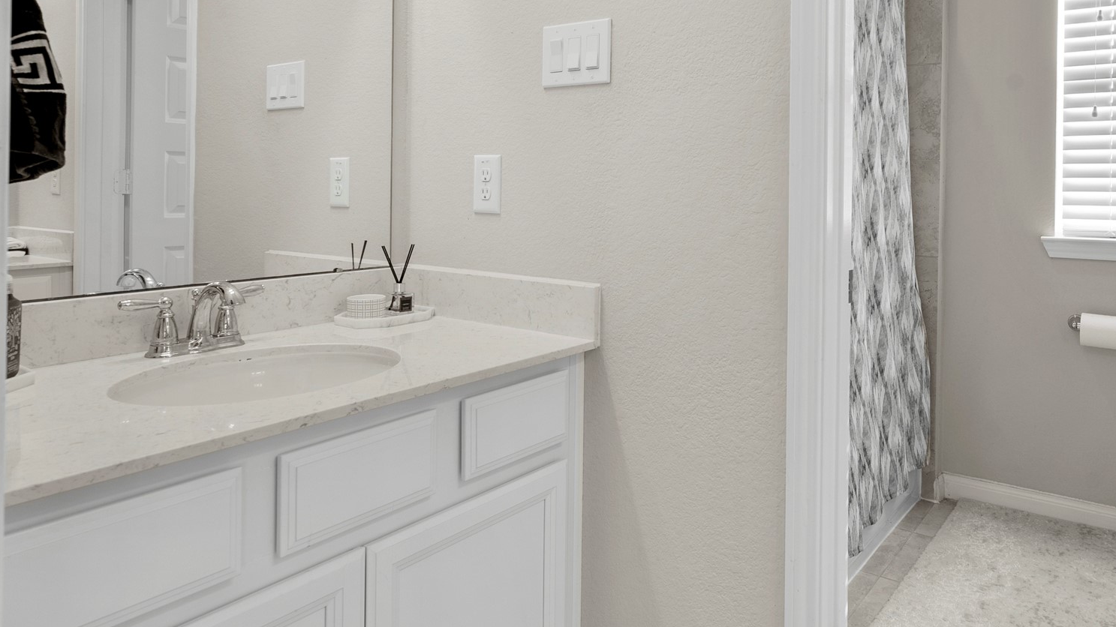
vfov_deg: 43.4
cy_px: 181
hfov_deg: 71.3
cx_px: 656
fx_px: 769
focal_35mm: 26
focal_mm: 17
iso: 400
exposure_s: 1/5
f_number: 9
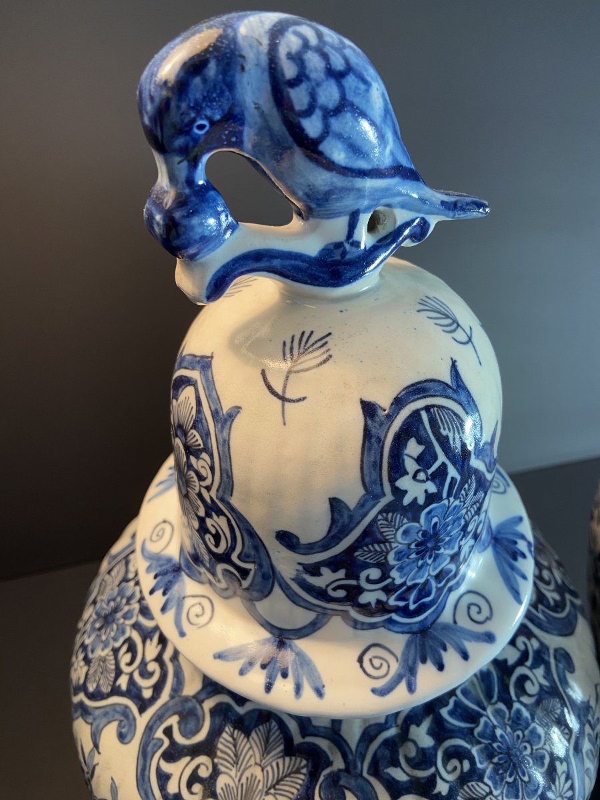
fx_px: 601
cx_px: 300
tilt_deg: -36.4
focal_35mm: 26
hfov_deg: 53.1
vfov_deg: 67.3
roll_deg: +2.7
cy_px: 400
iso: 125
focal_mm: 4.25
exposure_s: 1/50
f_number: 1.8
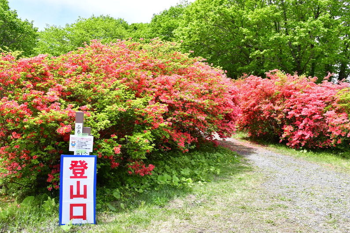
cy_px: 119
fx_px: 330
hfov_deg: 55.8
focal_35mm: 34
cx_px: 180
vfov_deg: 38.9
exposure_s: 1/640
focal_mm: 22
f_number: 13
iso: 1600
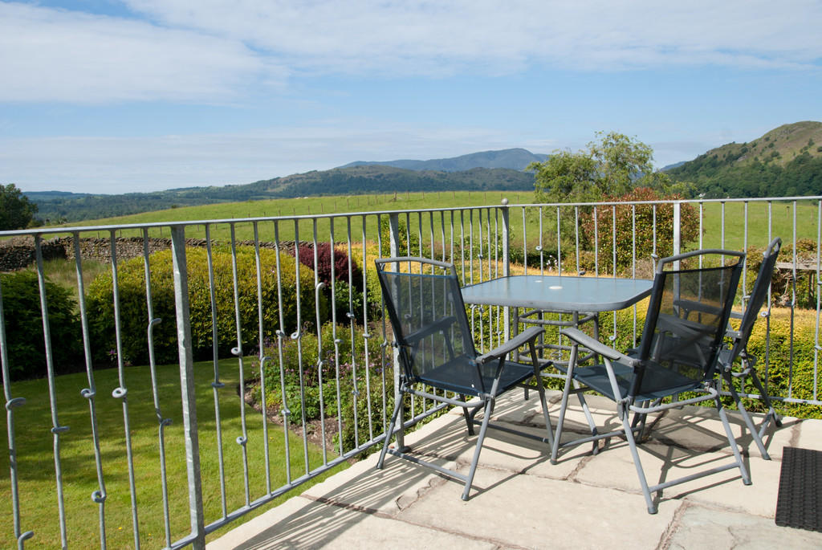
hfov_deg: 67.3
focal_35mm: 27
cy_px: 275
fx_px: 617
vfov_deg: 48.0
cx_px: 411
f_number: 10
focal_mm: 18
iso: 100
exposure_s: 1/160
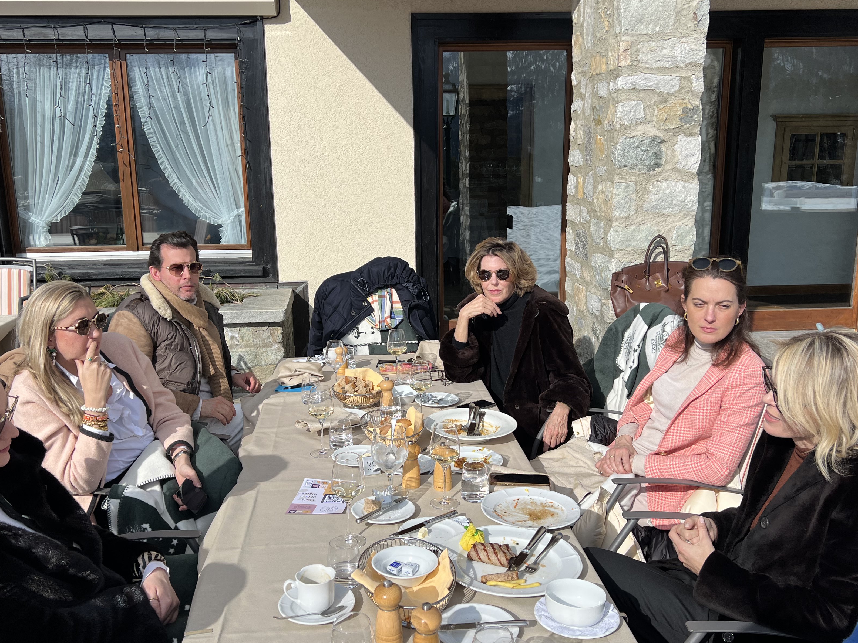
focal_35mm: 33
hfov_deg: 55.3
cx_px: 396
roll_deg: +1.6
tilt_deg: -11.8
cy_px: 332
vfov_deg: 42.9
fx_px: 818
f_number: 1.5
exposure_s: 1/6579
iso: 50
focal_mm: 5.7
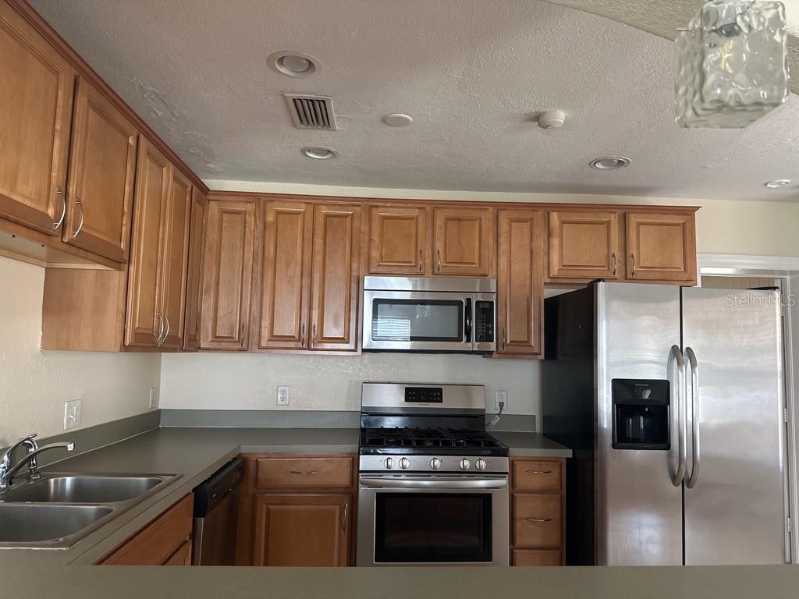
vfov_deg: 56.8
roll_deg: -1.0
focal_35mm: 24
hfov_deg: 71.6
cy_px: 300
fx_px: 554
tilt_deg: +5.5
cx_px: 400
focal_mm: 6.86
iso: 640
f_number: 1.78
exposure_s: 1/60
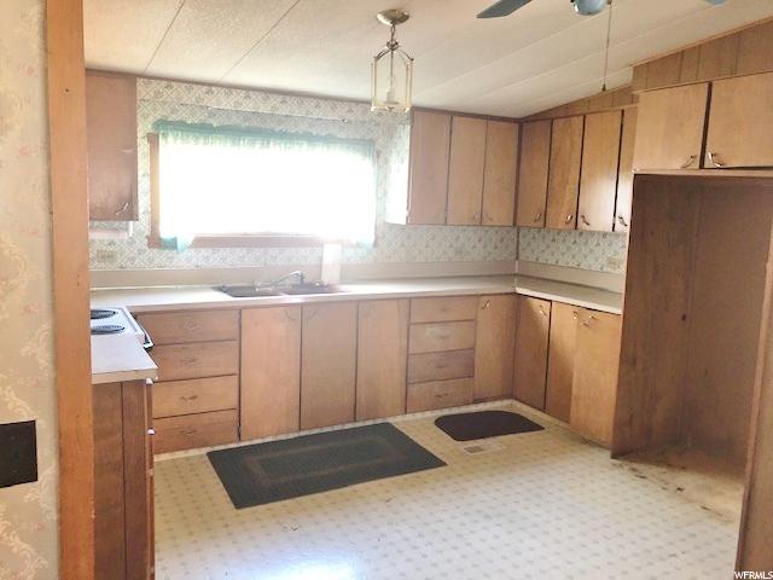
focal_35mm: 28
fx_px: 625
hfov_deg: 63.4
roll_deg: -0.9
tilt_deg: -6.0
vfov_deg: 49.7
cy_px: 290
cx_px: 386
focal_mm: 3.99
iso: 100
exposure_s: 1/13
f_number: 1.8
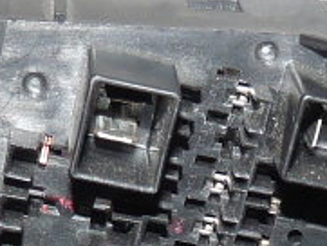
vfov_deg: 8.5
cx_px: 184
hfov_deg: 11.6
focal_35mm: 170
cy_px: 374
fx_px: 1607
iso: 100
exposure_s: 1/30
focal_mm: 4.8
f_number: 4
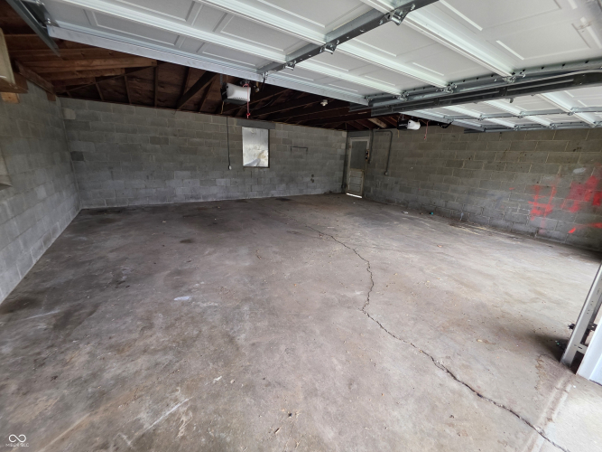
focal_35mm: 13
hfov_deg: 106.2
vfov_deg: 89.9
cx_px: 301
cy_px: 226
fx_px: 226
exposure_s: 1/120
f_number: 1.9
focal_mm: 2.2
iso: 80
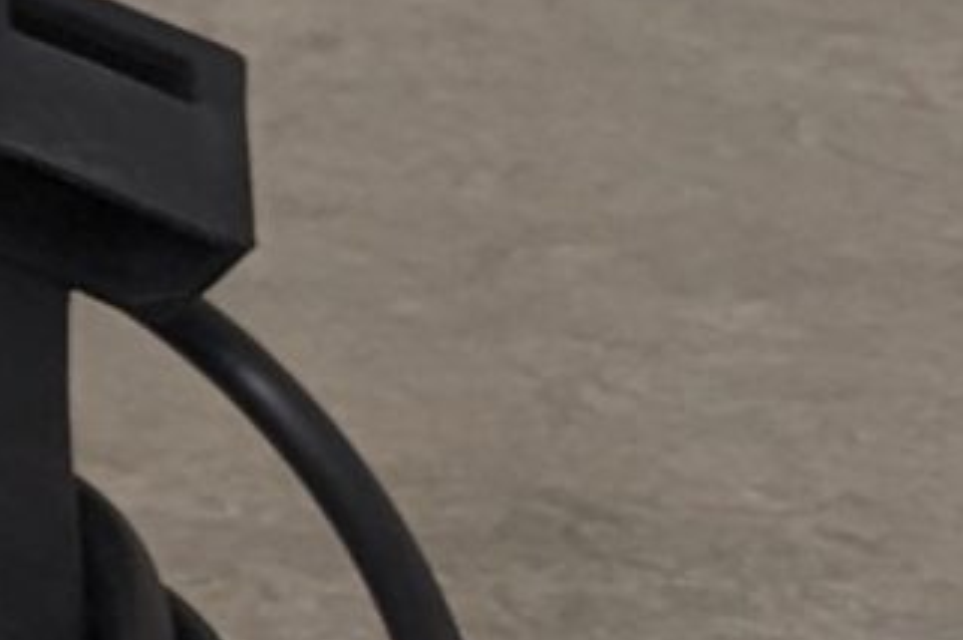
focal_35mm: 199
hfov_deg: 7.7
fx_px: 5318
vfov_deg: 6.9
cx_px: -2665
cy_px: 508
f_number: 1.85
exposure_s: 1/25
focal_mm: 6.81
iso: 142
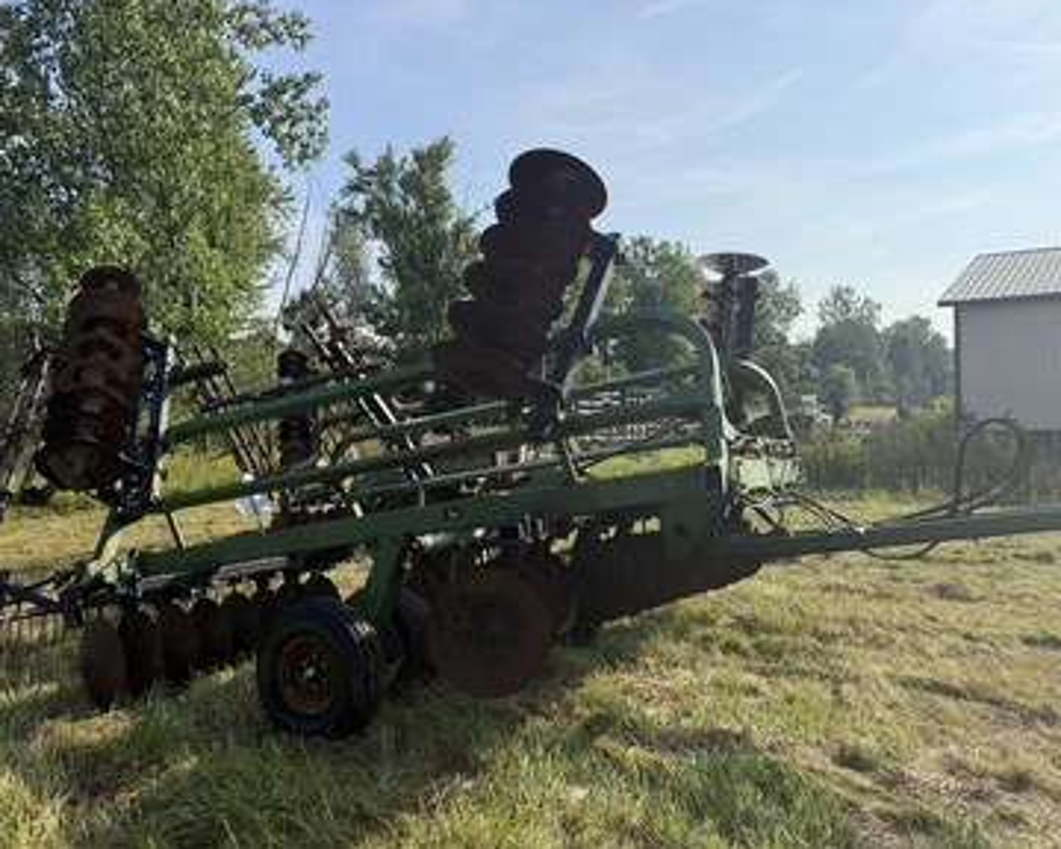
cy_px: 413
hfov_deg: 66.0
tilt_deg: +4.1
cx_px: 495
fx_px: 816
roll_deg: +2.0
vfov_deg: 54.9
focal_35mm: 26
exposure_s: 1/5319
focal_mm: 6.76
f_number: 1.78
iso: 100
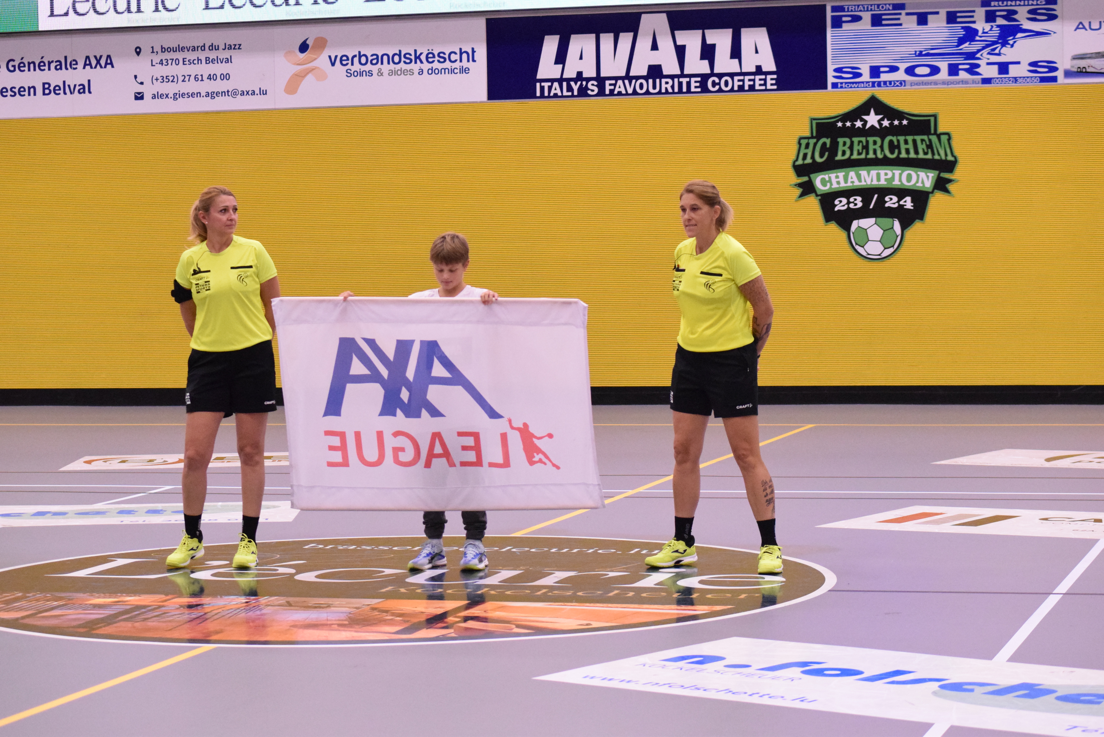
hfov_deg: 21.9
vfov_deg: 14.7
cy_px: 368
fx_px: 2853
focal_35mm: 93
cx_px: 552
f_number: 4
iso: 6400
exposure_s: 1/1600
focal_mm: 62
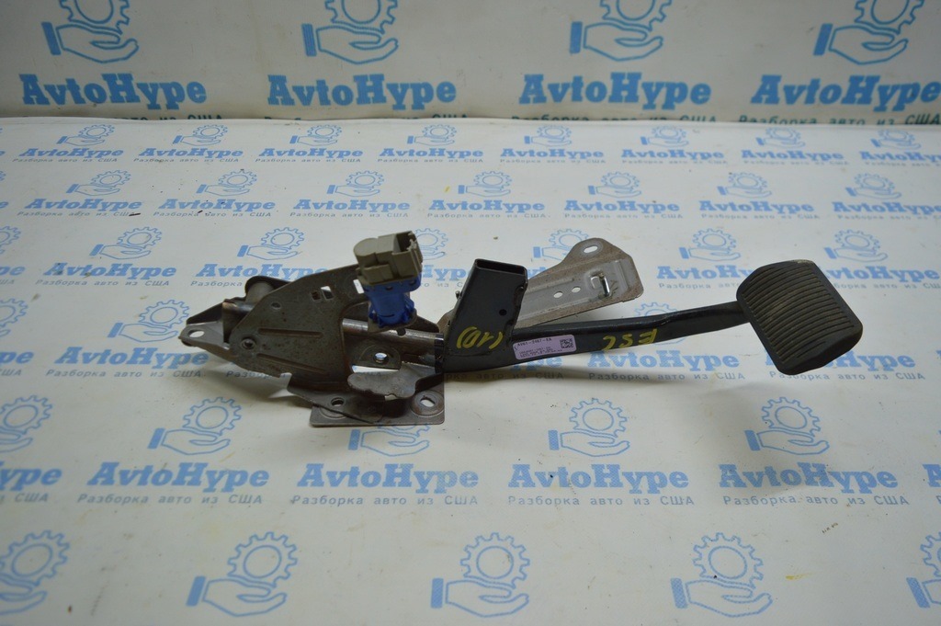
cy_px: 313
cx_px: 470
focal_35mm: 27
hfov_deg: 67.4
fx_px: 705
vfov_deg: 47.9
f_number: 3.5
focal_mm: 18
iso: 400
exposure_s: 1/125
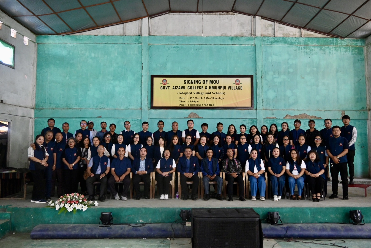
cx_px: 186
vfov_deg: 44.6
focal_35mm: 29
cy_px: 124
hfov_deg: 63.2
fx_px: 301
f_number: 3.5
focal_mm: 19.5
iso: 2500
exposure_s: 1/125
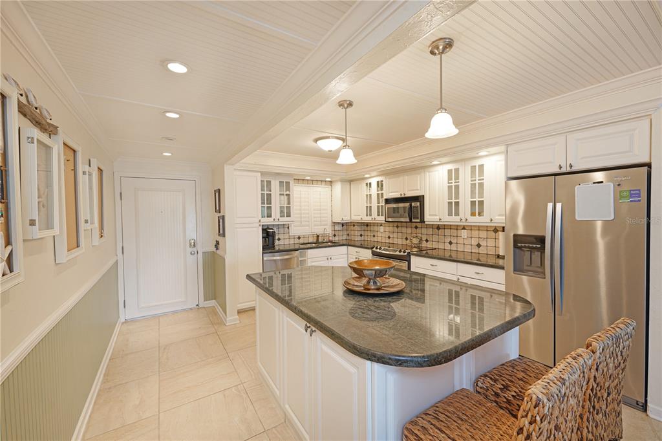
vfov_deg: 81.2
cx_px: 331
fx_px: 257
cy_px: 220
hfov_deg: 104.3
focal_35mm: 14
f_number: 8
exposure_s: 1/10
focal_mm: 14
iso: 100
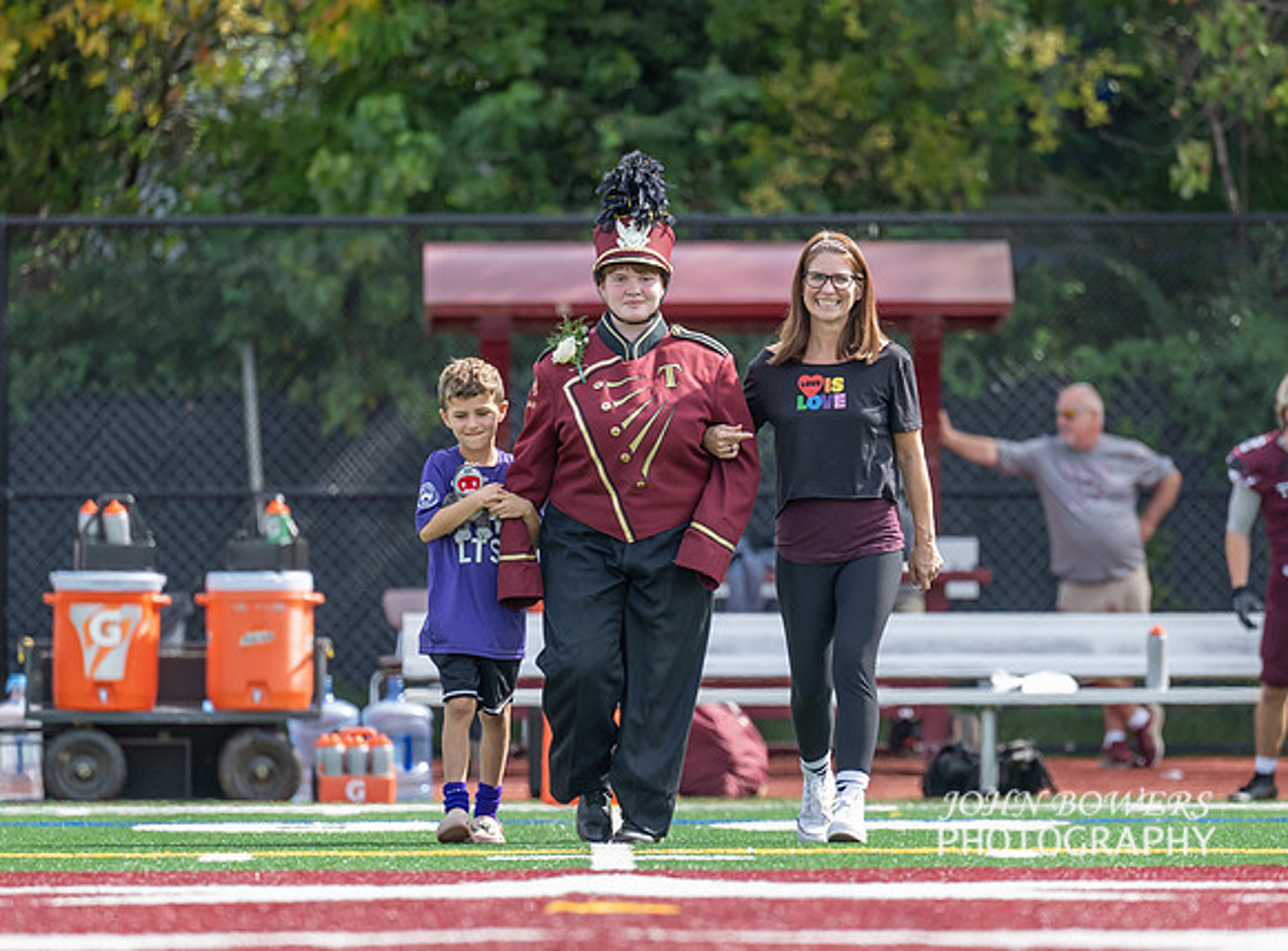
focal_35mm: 382
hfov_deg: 5.2
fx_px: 14118
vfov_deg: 3.9
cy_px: 476
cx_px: 715
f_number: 2.8
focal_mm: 200
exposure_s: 1/1000
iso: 160
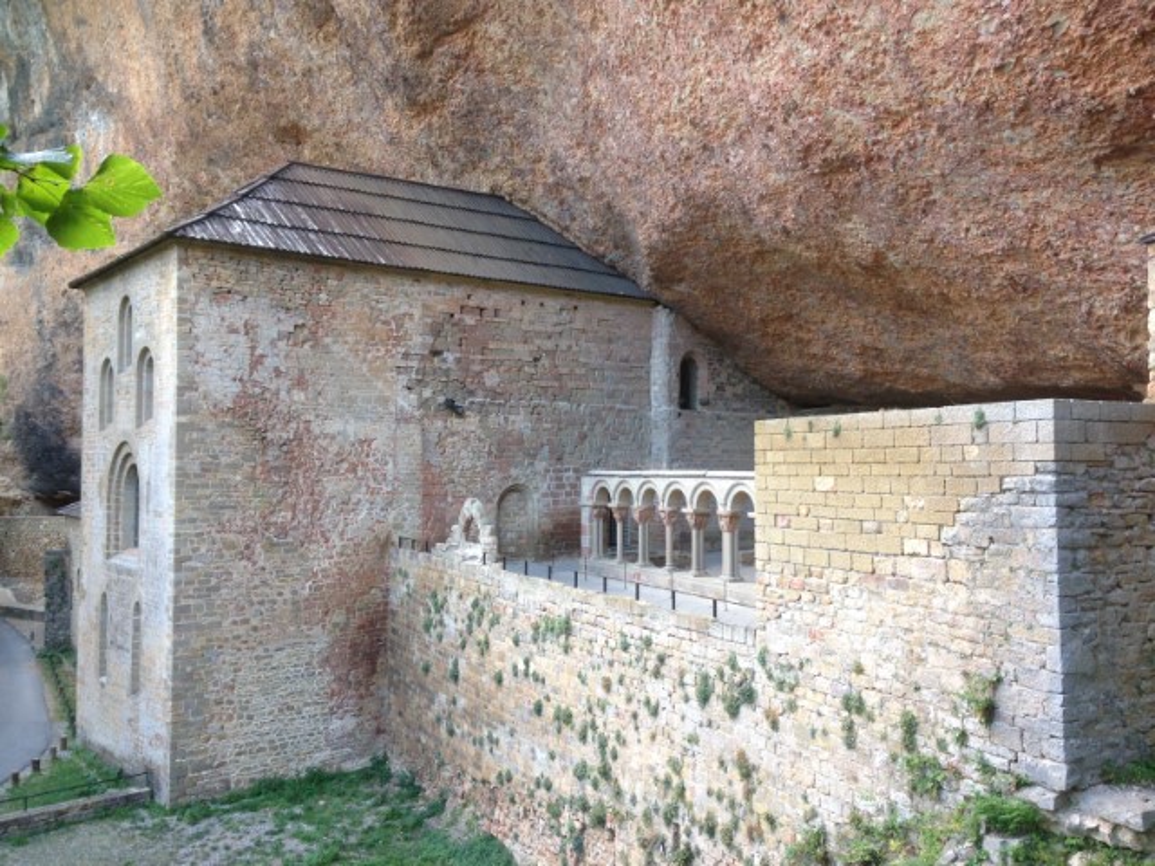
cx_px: 578
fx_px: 1101
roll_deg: -0.5
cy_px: 433
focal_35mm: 33
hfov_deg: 55.4
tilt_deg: +3.2
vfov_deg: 42.9
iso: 64
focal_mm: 4.12
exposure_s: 1/120
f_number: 2.4
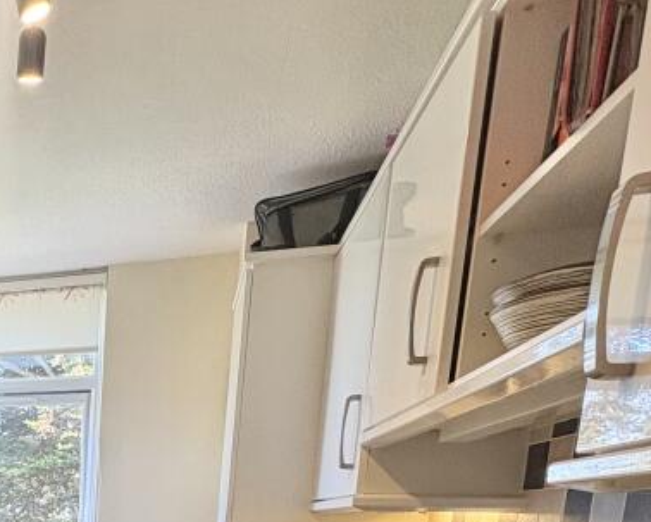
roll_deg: -1.0
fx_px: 713
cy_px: 631
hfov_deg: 39.9
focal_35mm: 37
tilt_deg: -8.3
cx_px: -64
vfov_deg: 32.8
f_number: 2.2
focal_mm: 2.22
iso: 125
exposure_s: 1/100
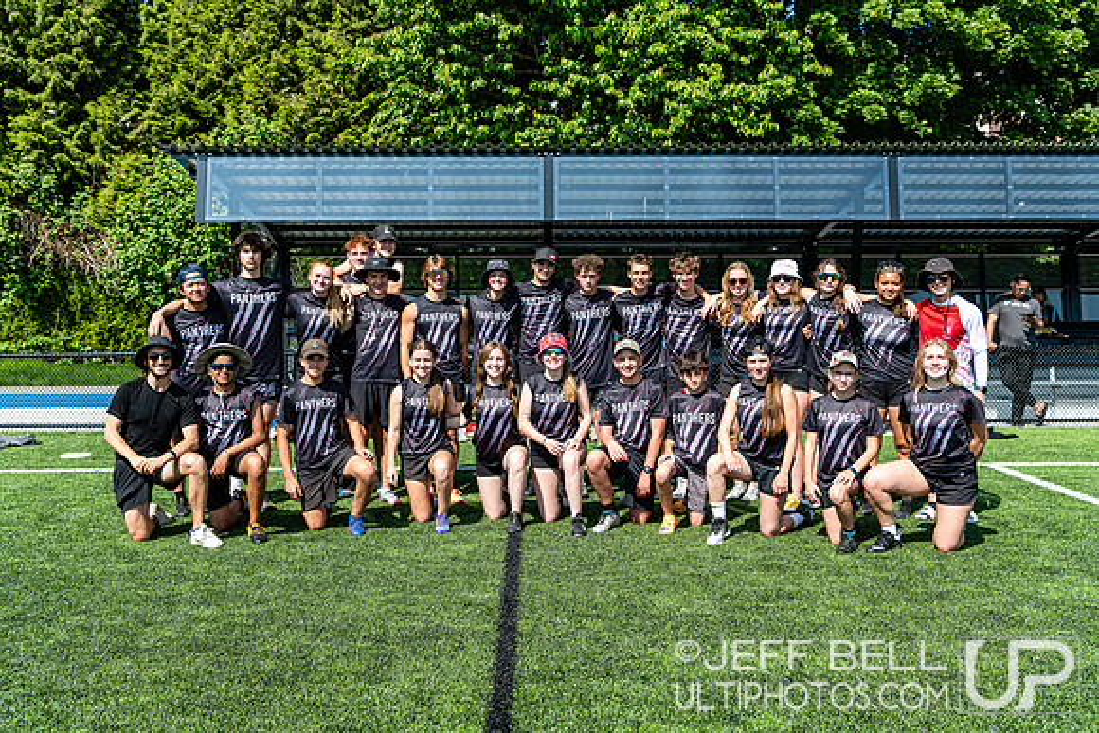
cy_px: 366
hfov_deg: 50.7
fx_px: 1160
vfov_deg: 35.1
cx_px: 550
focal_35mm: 38
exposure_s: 1/640
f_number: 5.6
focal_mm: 38
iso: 180
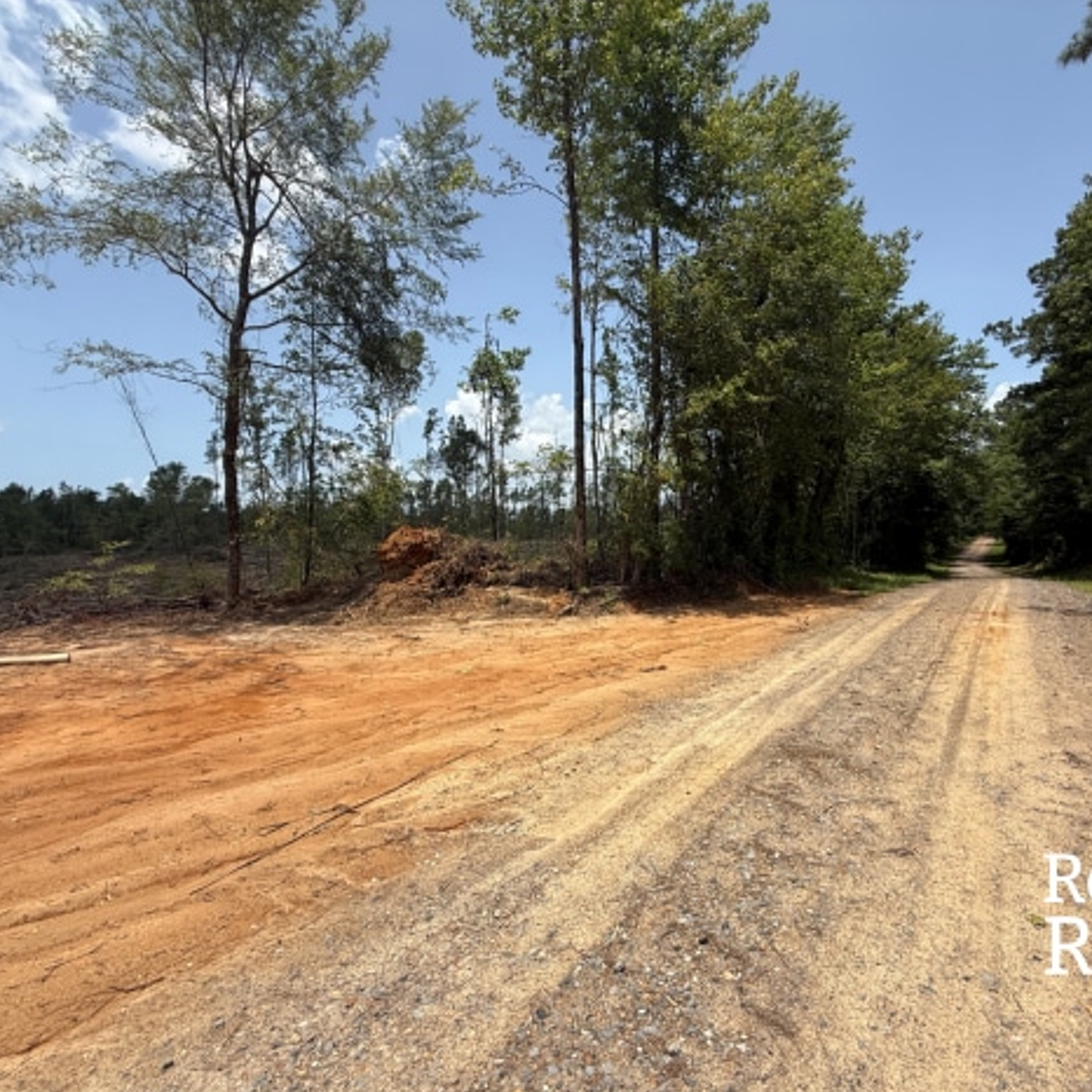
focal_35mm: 17
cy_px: 560
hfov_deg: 83.5
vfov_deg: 84.0
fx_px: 607
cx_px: 623
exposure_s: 1/2024
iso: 50
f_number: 2.2
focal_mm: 2.22
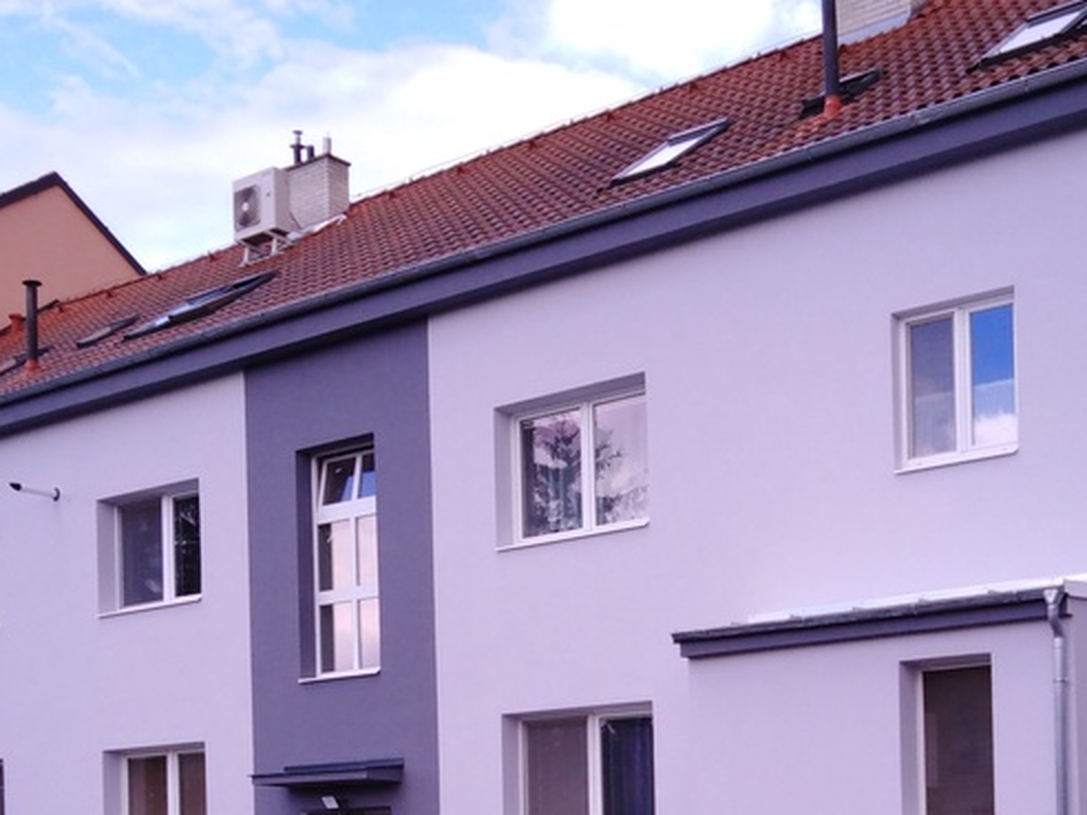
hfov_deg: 34.9
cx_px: 616
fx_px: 1727
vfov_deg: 25.3
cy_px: 815
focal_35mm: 55
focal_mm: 3.46
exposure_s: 1/339
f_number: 2.2
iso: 100
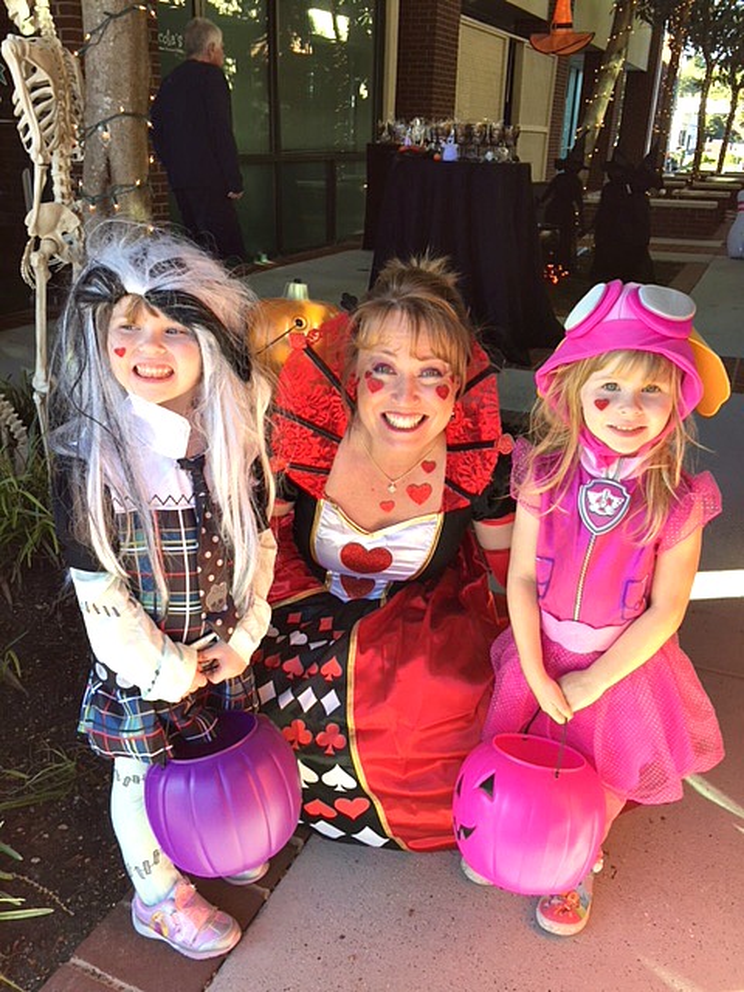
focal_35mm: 29
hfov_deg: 48.2
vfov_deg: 61.7
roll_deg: -2.0
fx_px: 831
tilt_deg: -21.8
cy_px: 496
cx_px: 372
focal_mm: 4.15
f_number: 2.2
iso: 32
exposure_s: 1/120
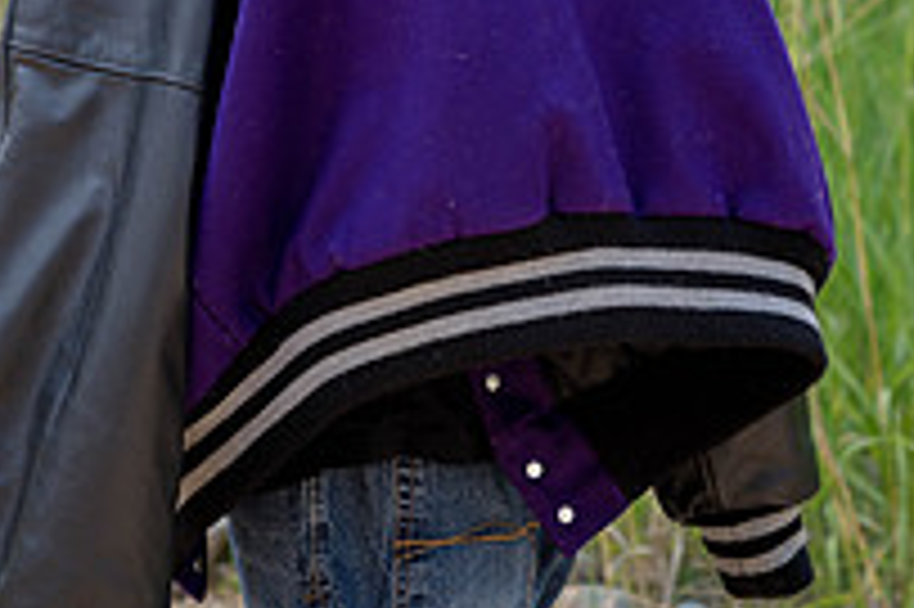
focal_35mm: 155
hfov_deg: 13.2
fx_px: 3932
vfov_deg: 8.7
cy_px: -194
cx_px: 338
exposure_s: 1/250
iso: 100
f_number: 4
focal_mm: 70
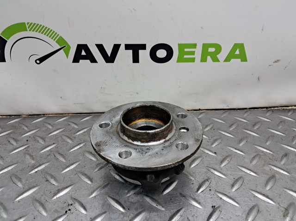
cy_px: 110
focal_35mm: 27
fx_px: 231
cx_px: 148
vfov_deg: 51.3
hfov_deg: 65.4
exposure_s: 1/60
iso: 125
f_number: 1.8
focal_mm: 4
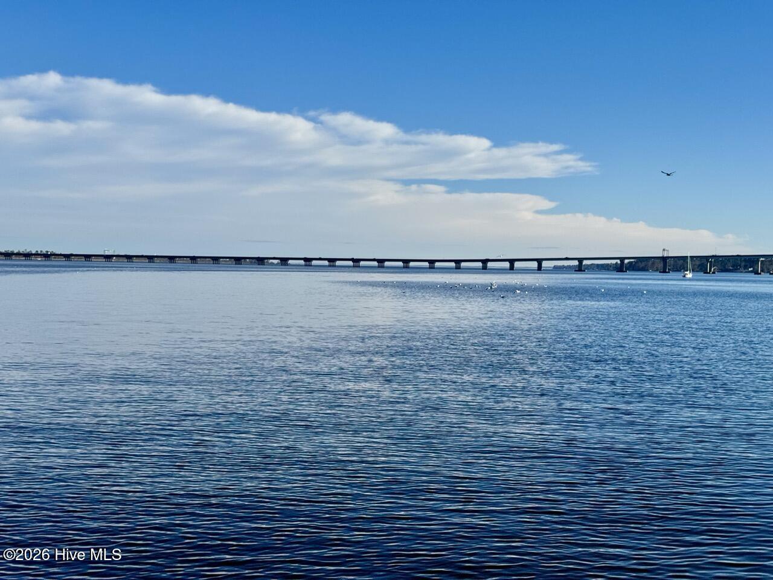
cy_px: 290
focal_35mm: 48
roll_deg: -1.7
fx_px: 1072
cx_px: 386
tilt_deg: -2.6
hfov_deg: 39.7
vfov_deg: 30.3
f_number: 1.78
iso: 64
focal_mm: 6.76
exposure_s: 1/7937
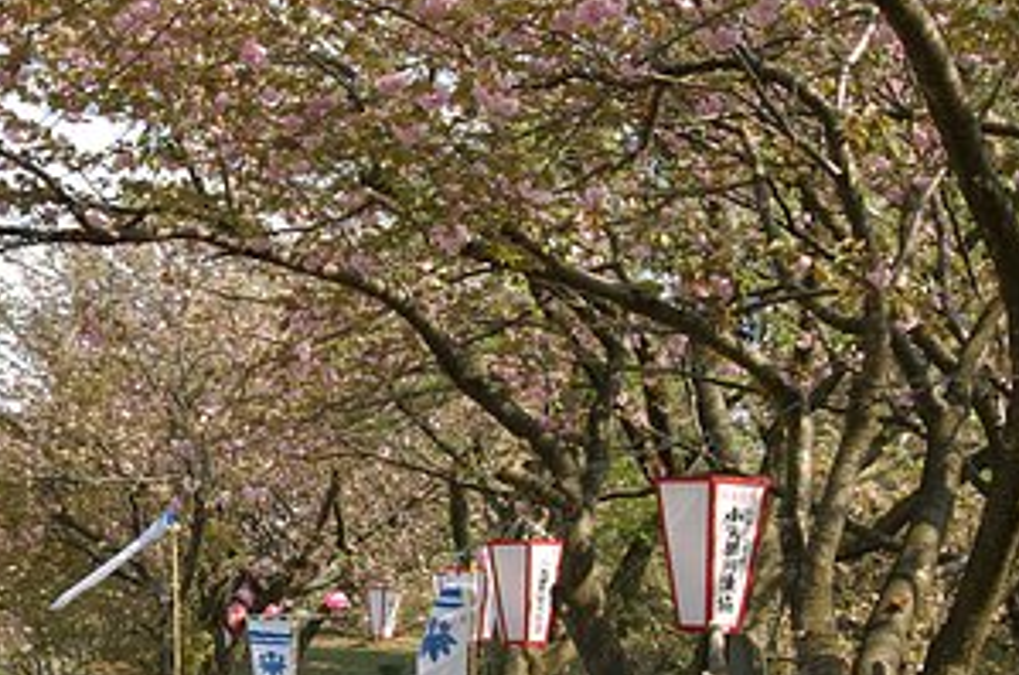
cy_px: 368
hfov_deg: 27.6
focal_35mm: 72
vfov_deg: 18.8
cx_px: 215
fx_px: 2034
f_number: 8
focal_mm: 28
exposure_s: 1/100
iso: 200
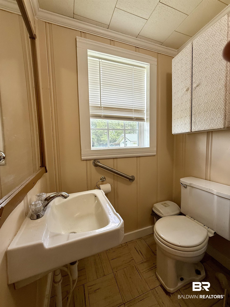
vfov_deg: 102.1
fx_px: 124
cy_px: 154
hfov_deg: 85.7
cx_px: 115
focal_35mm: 14
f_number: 2.2
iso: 100
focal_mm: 2.22
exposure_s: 1/120
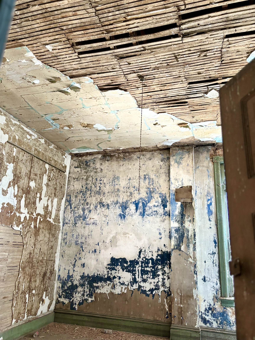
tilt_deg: +15.9
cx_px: 128
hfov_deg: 53.1
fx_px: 255
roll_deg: -2.4
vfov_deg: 67.3
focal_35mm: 26
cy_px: 170
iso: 320
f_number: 1.6
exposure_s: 1/60
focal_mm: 5.96
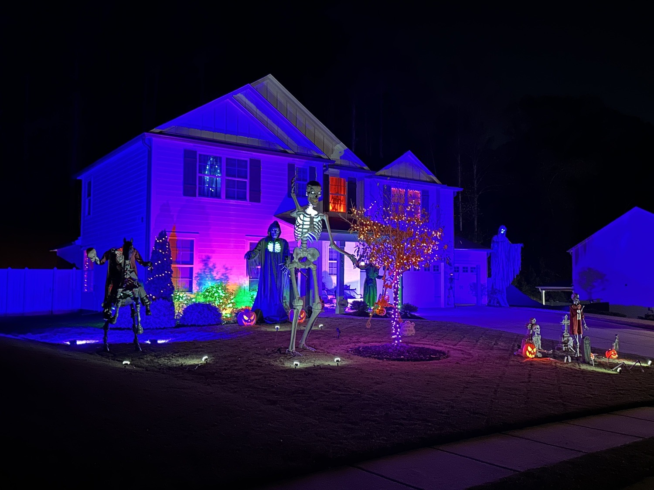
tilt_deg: +3.9
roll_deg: +0.2
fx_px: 453
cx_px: 327
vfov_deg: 56.8
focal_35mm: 24
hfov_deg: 71.6
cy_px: 245
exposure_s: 1/9
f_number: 1.78
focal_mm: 6.86
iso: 1250
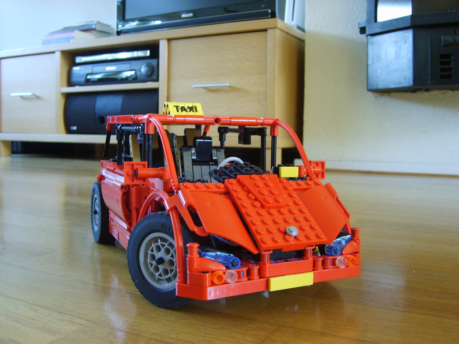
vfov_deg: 40.7
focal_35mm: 35
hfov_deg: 52.6
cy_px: 172
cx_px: 230
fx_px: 464
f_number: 2.8
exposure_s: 1/20
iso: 139
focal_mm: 5.8
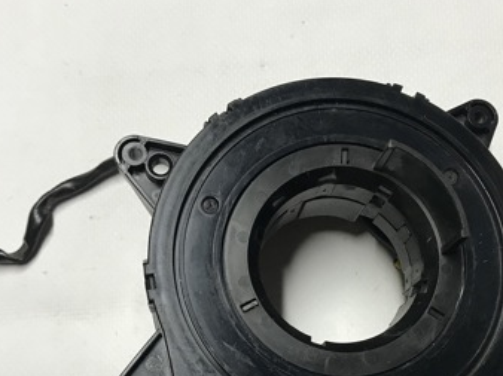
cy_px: 313
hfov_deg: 36.2
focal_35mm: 53
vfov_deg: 26.8
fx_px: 770
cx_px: 265
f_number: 1.8
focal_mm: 3.99
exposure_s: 1/33
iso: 32
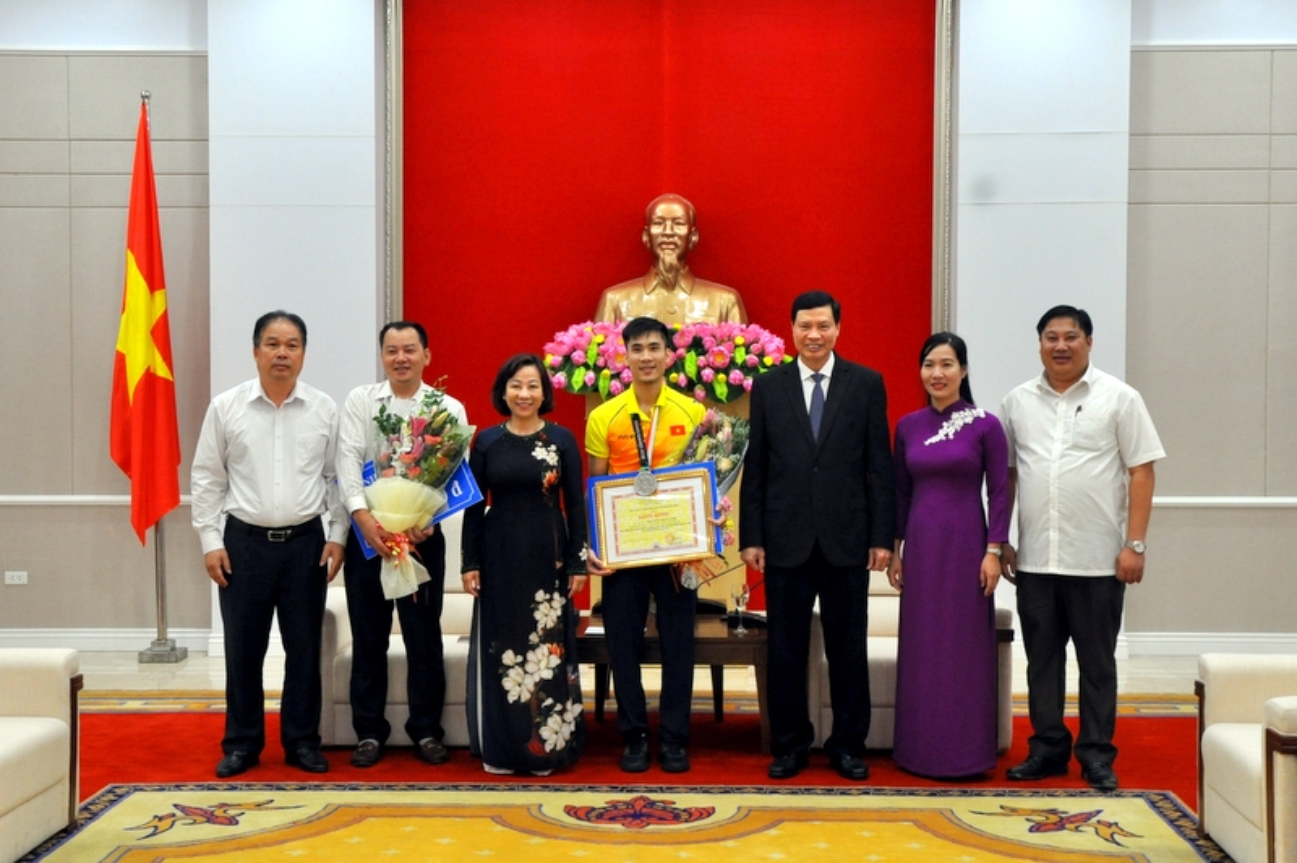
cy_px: 432
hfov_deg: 49.6
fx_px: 1404
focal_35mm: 39
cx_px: 648
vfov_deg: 34.2
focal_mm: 26
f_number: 6.3
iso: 800
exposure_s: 1/60
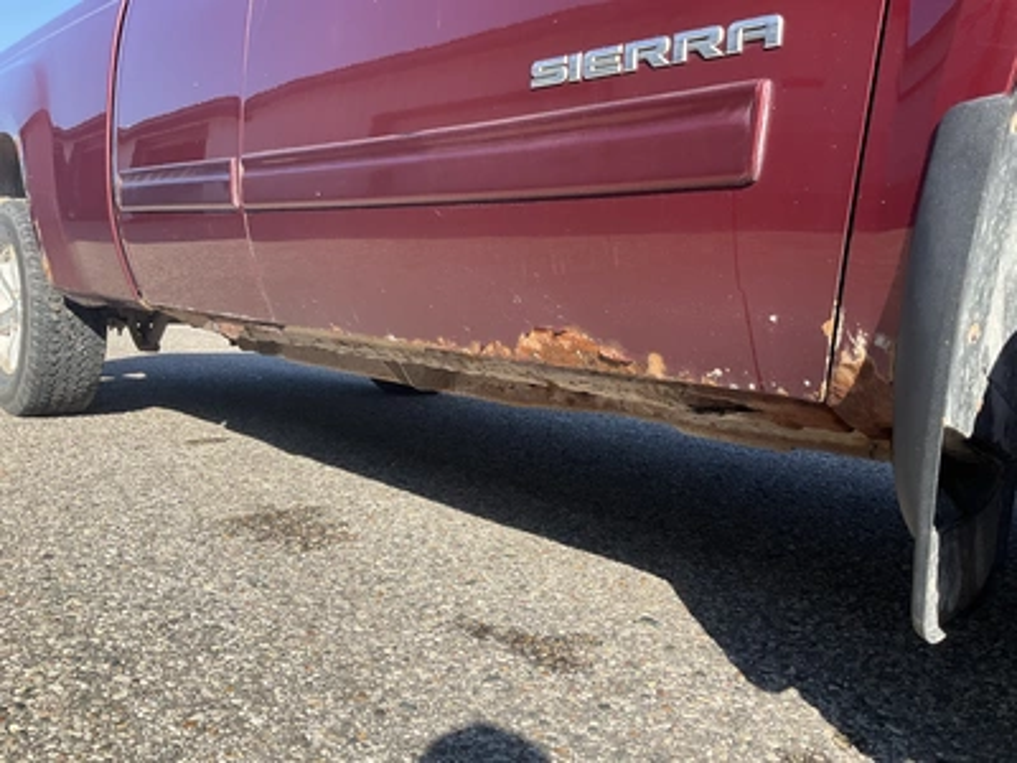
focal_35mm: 29
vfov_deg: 48.2
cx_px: 508
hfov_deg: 61.7
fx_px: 852
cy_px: 382
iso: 25
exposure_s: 1/978
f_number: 1.8
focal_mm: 3
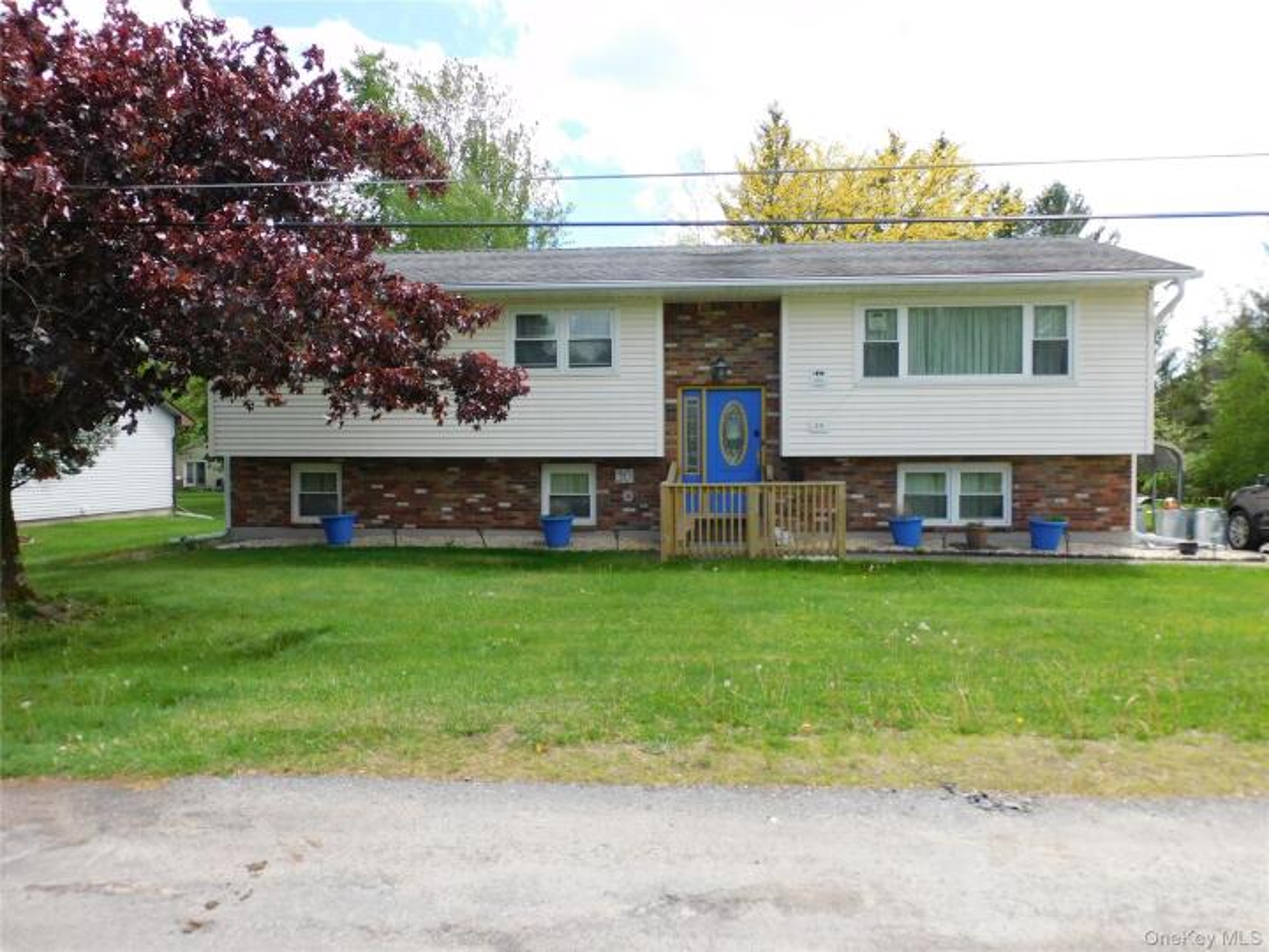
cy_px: 476
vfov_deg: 56.8
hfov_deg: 71.6
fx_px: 880
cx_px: 634
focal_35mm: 24
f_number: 3.3
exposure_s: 1/640
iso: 125
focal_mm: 4.3
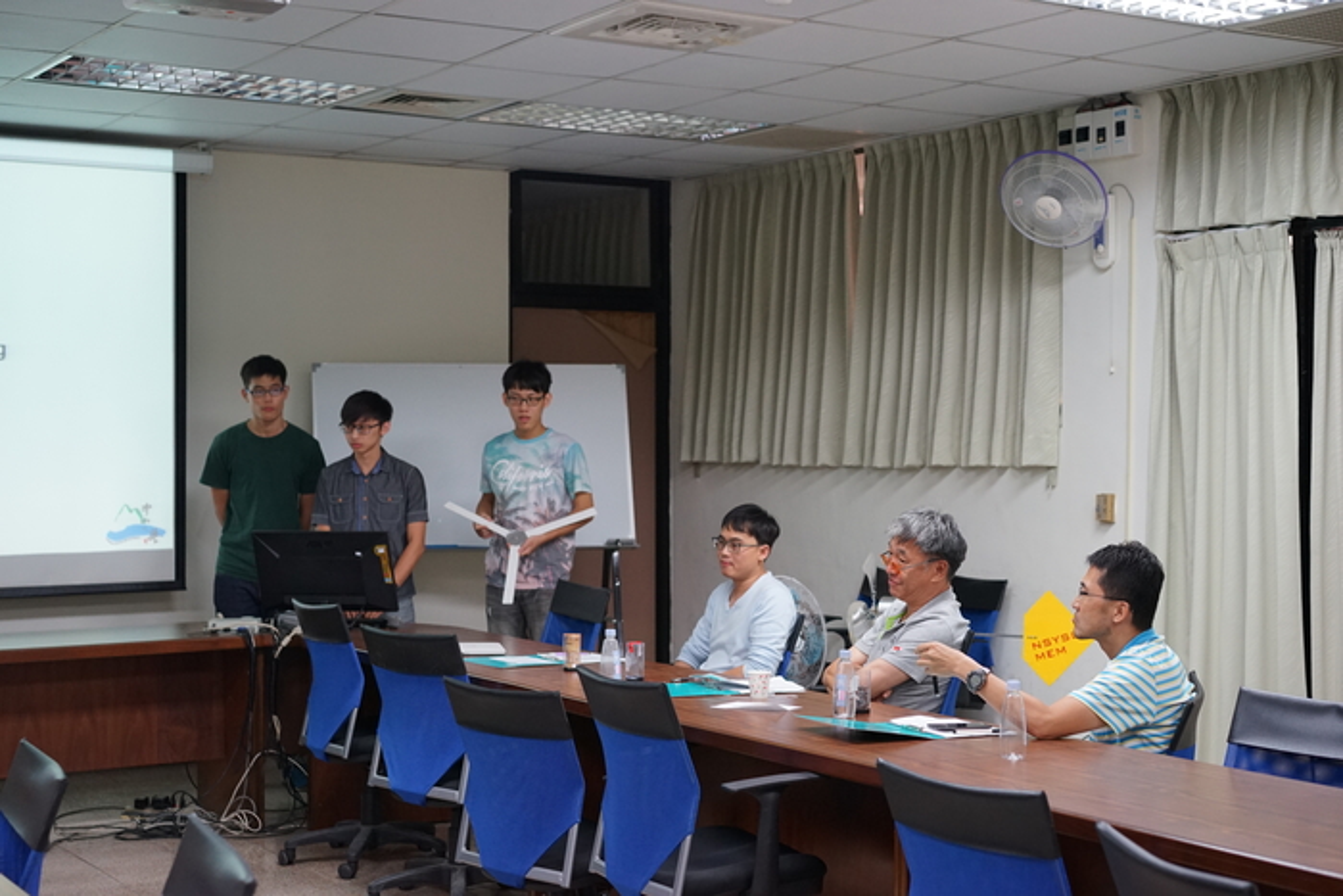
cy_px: 448
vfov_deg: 24.6
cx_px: 672
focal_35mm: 55
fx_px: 2052
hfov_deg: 36.2
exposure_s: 1/160
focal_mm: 55
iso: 1600
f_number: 3.5
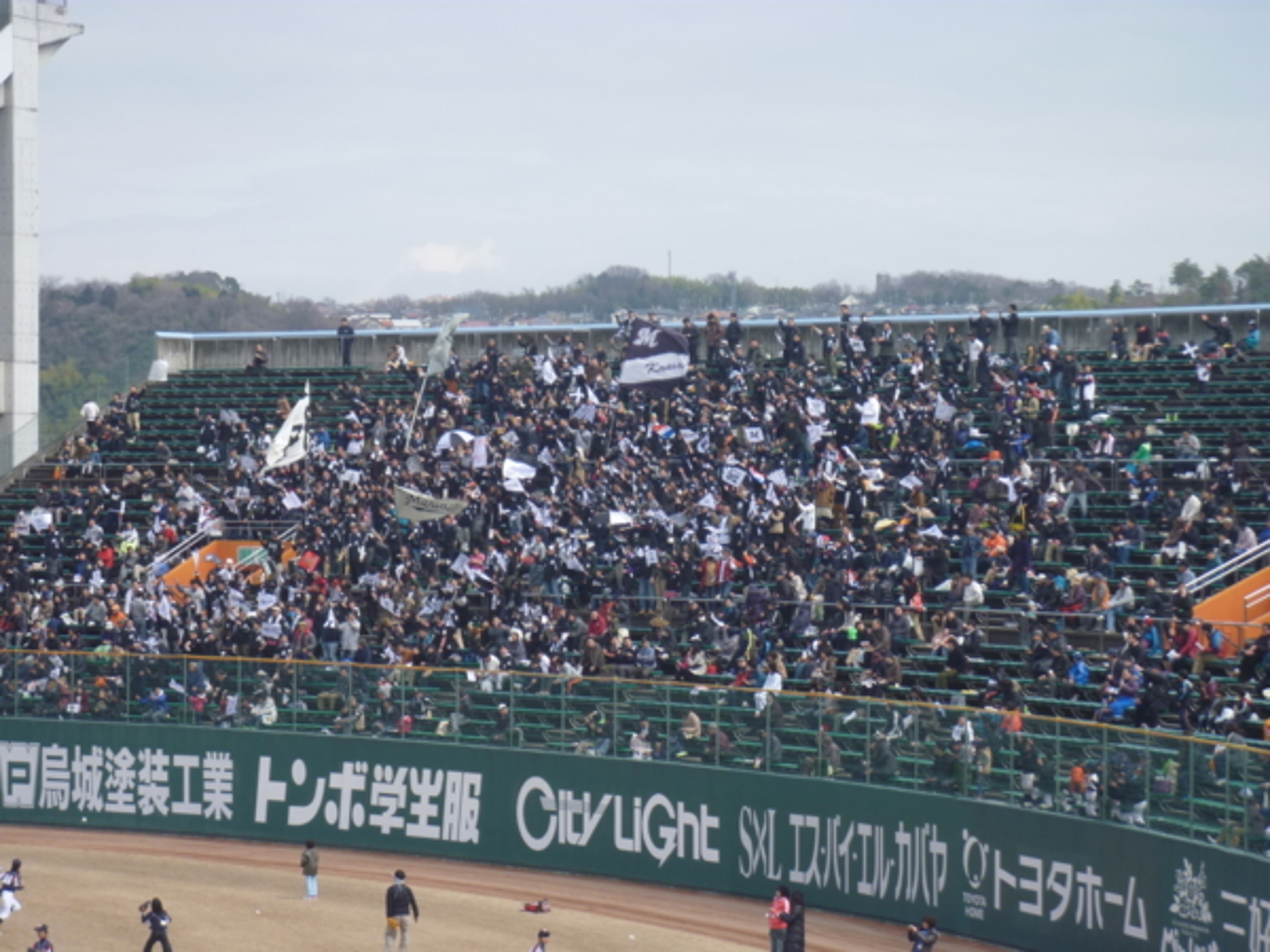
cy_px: 476
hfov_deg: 15.2
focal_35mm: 130
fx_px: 4769
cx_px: 635
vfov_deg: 11.4
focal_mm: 23.1
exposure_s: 1/200
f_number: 5.9
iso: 80
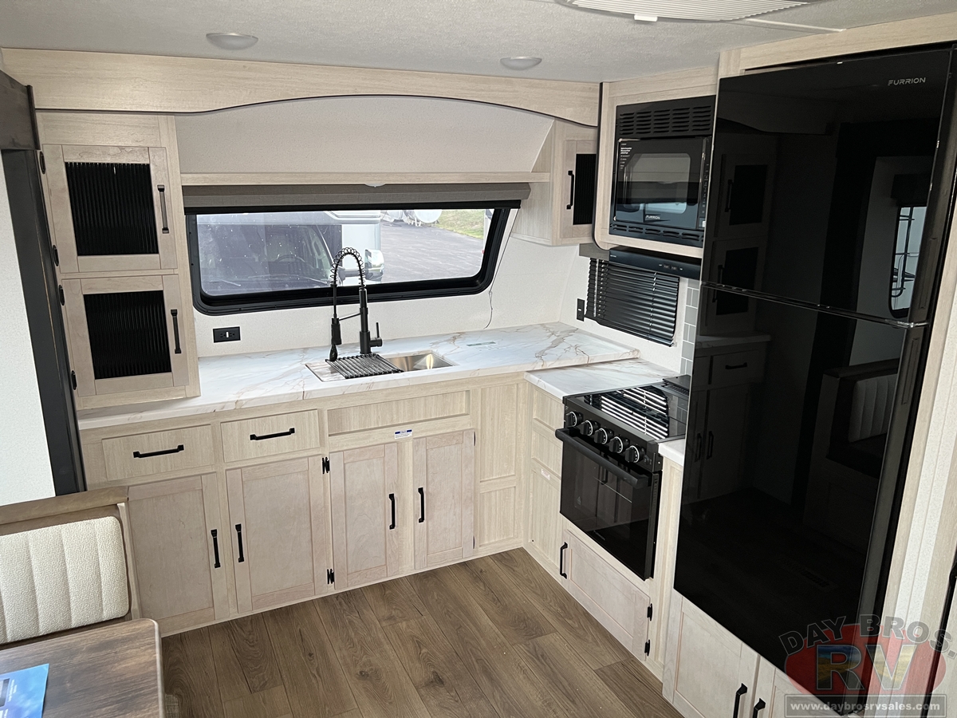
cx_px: 478
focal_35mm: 26
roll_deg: -0.7
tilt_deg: -16.3
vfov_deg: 53.1
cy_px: 359
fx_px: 719
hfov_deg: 67.3
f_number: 1.5
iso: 125
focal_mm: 5.7
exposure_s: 1/86
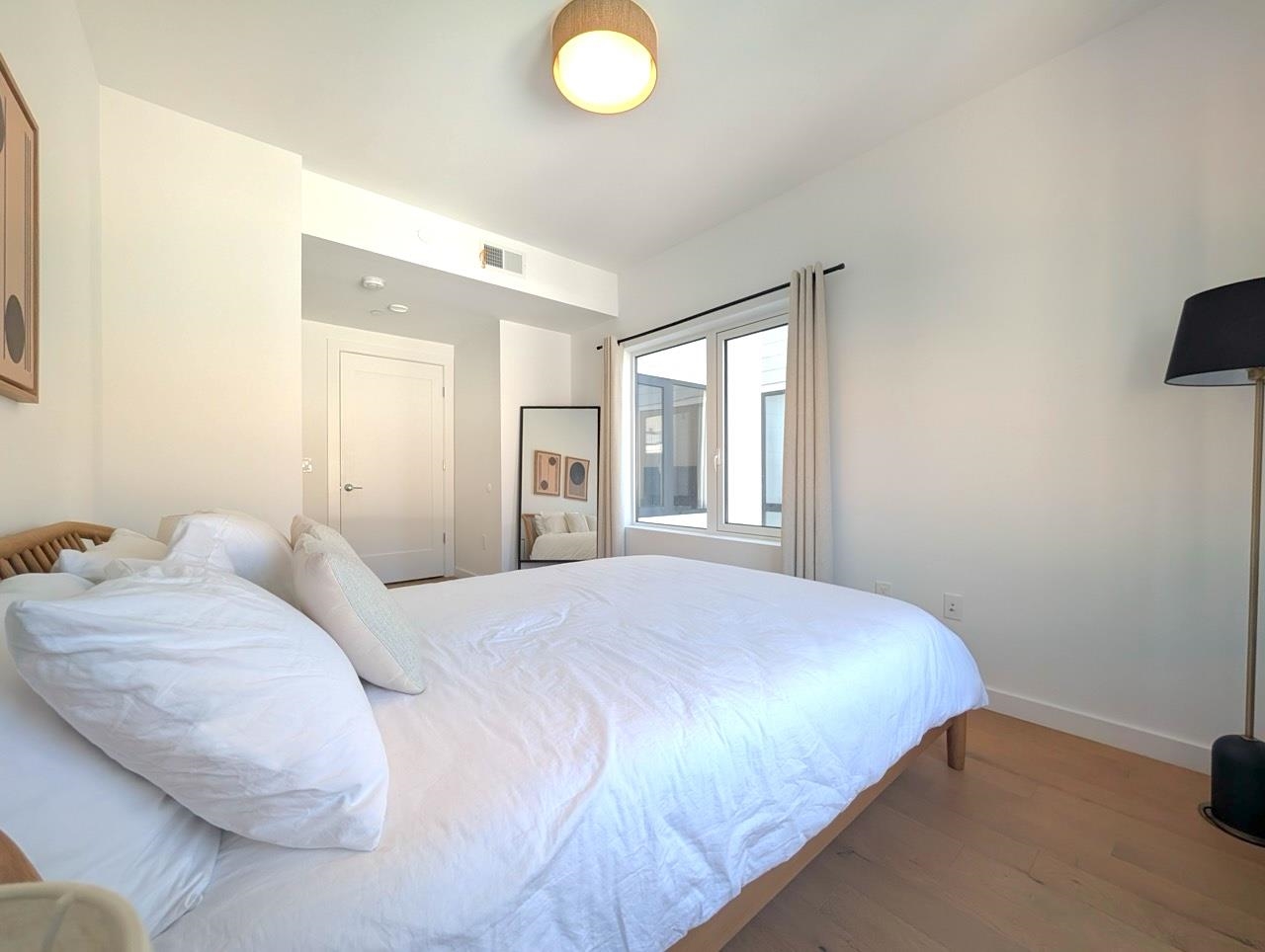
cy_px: 476
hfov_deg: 110.5
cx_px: 632
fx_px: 439
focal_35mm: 12
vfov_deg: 94.6
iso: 47
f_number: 1.7
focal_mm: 2.02
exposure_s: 1/440
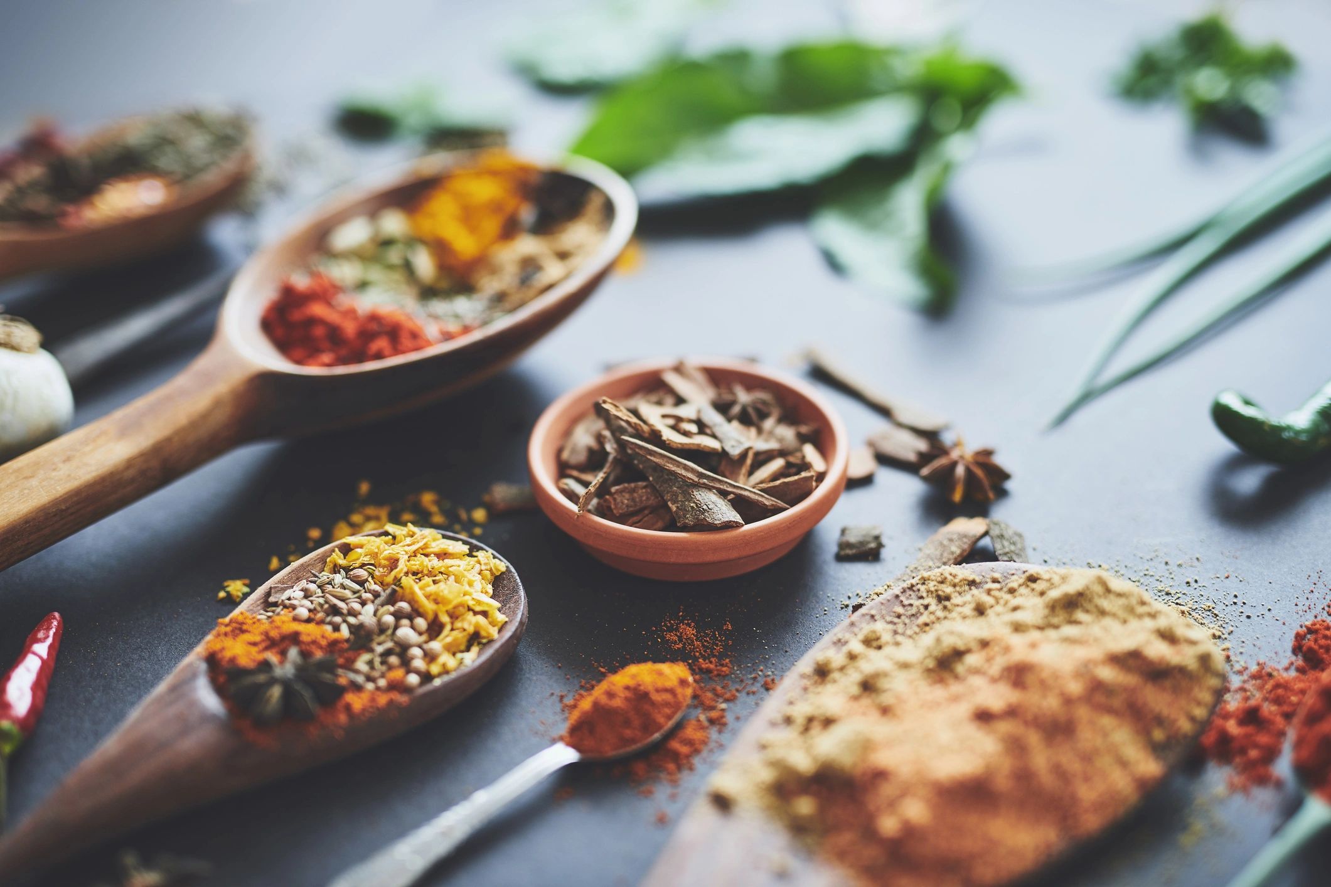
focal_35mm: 50
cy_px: 444
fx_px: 1848
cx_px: 666
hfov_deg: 39.6
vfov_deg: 27.0
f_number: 2
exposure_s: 1/160
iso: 200
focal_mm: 50
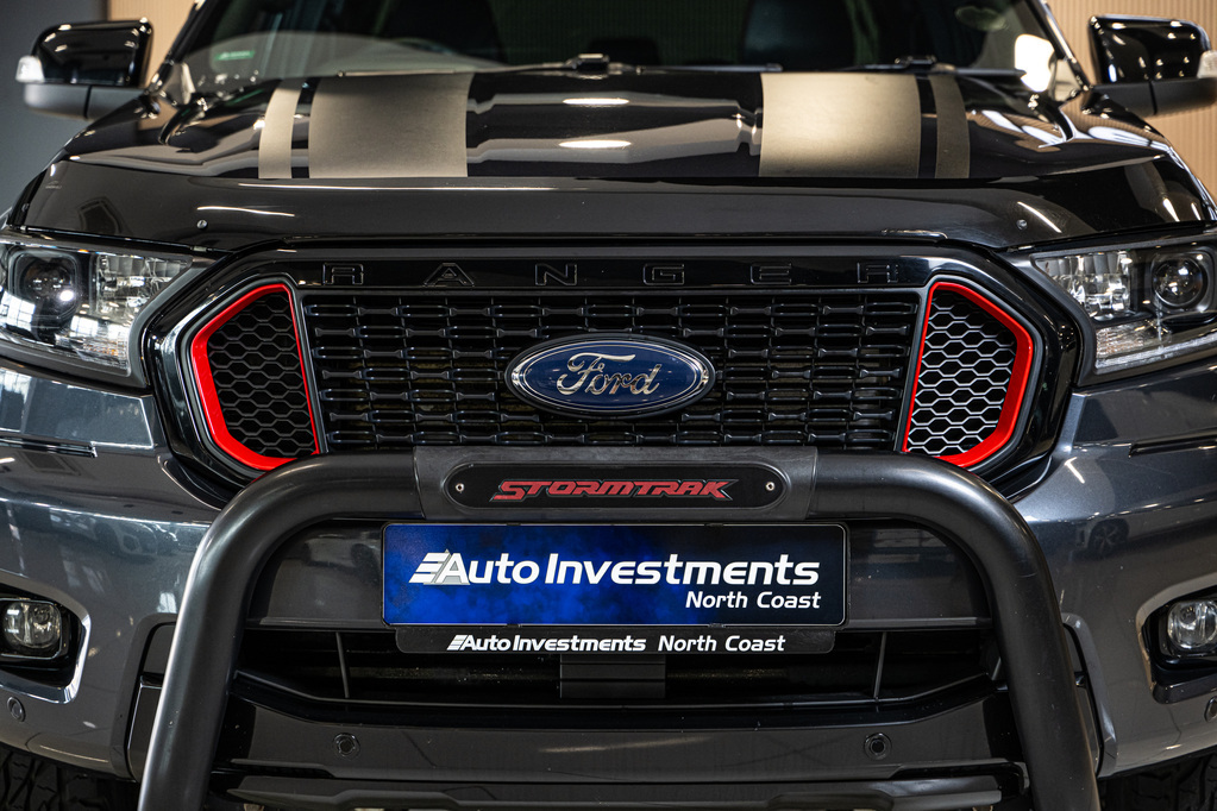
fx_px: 2535
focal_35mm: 75
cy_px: 406
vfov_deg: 18.2
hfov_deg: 27.0
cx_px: 608
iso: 500
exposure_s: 1/160
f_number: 4
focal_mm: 75
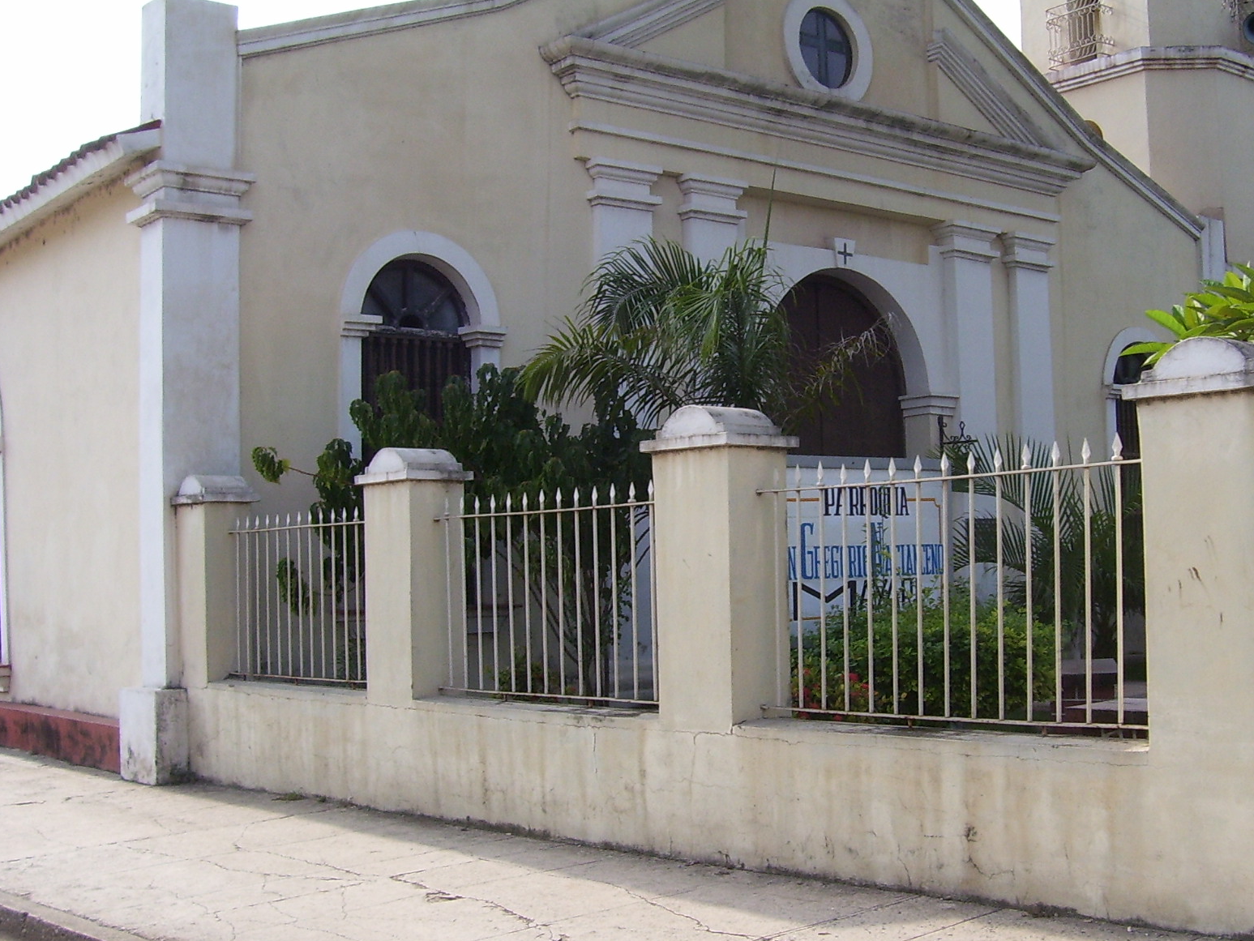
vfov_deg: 32.2
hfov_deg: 41.8
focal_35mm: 45
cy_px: 485
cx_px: 773
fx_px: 1631
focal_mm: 5.6
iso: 80
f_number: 4.8
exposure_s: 1/350
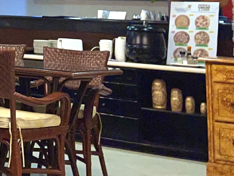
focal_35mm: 94
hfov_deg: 17.2
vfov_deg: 14.6
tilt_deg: +8.0
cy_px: -88
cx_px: -182
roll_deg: -2.9
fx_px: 635
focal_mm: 5.1
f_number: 1.6
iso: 80
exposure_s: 1/120
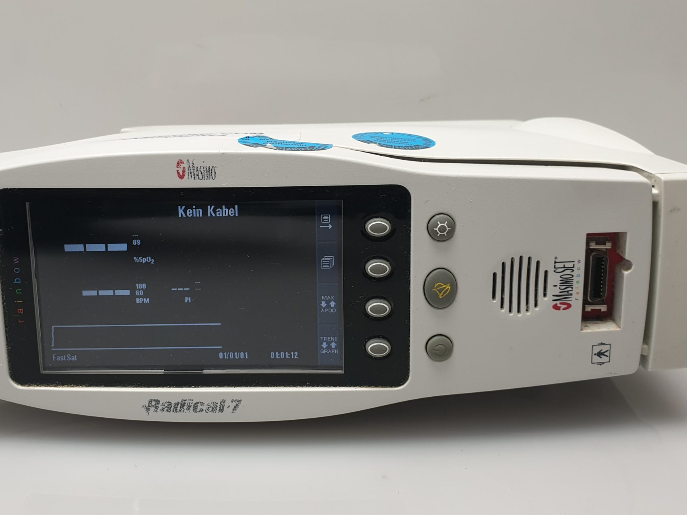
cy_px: 204
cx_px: 286
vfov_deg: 36.7
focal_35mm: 39
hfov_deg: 47.7
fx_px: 774
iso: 64
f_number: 2.4
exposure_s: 1/100
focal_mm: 4.3
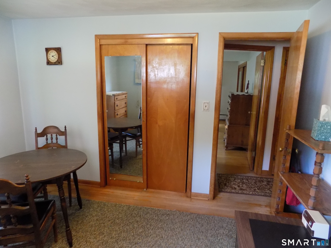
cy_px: 124
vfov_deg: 58.9
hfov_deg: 73.9
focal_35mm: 23
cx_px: 166
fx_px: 220
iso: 400
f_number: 3.1
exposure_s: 1/10
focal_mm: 4
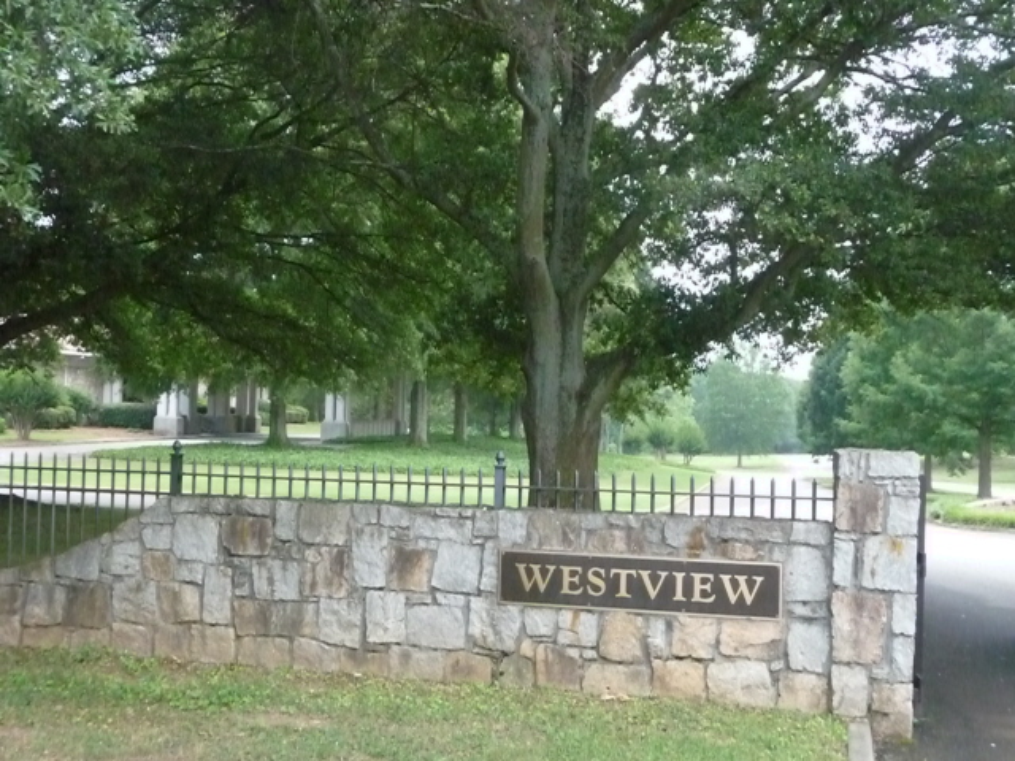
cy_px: 380
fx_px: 1173
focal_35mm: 40
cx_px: 508
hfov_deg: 46.8
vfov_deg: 36.0
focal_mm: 6.7
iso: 1600
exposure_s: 1/800
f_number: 3.9
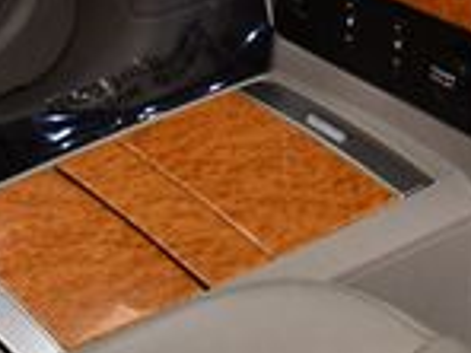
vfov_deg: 9.4
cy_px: -315
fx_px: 2041
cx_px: 592
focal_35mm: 150
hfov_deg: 12.8
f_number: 3.5
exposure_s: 1/125
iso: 1250
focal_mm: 18
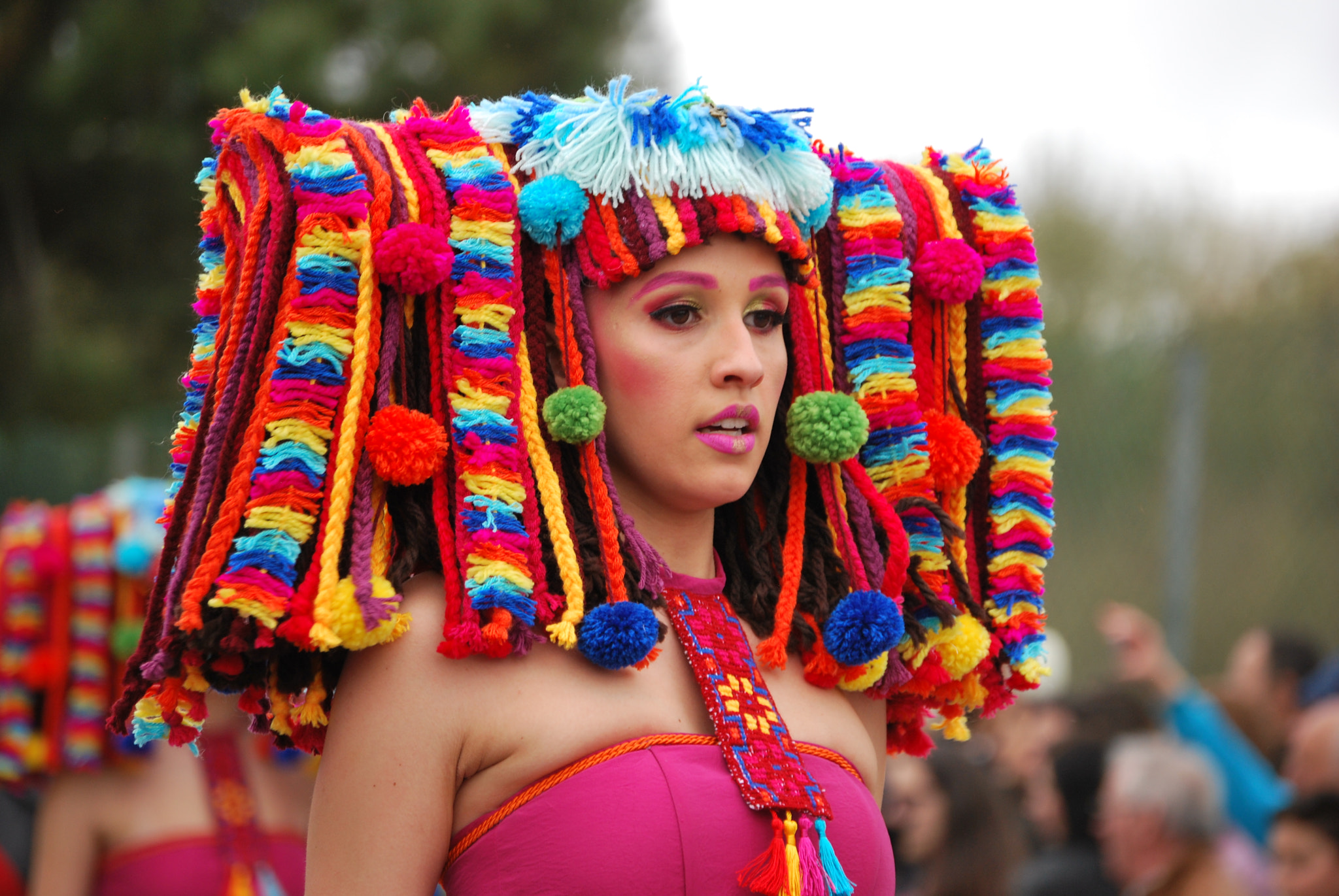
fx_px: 7262
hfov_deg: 10.5
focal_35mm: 195
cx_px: 670
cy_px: 448
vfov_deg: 7.1
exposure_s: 1/200
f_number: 5
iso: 200
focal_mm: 130
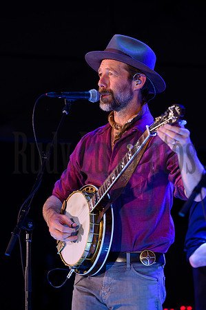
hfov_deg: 6.9
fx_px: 1721
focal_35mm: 200
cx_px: 103
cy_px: 155
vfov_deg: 10.3
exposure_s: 1/125
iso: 1600
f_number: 4.5
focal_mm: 200
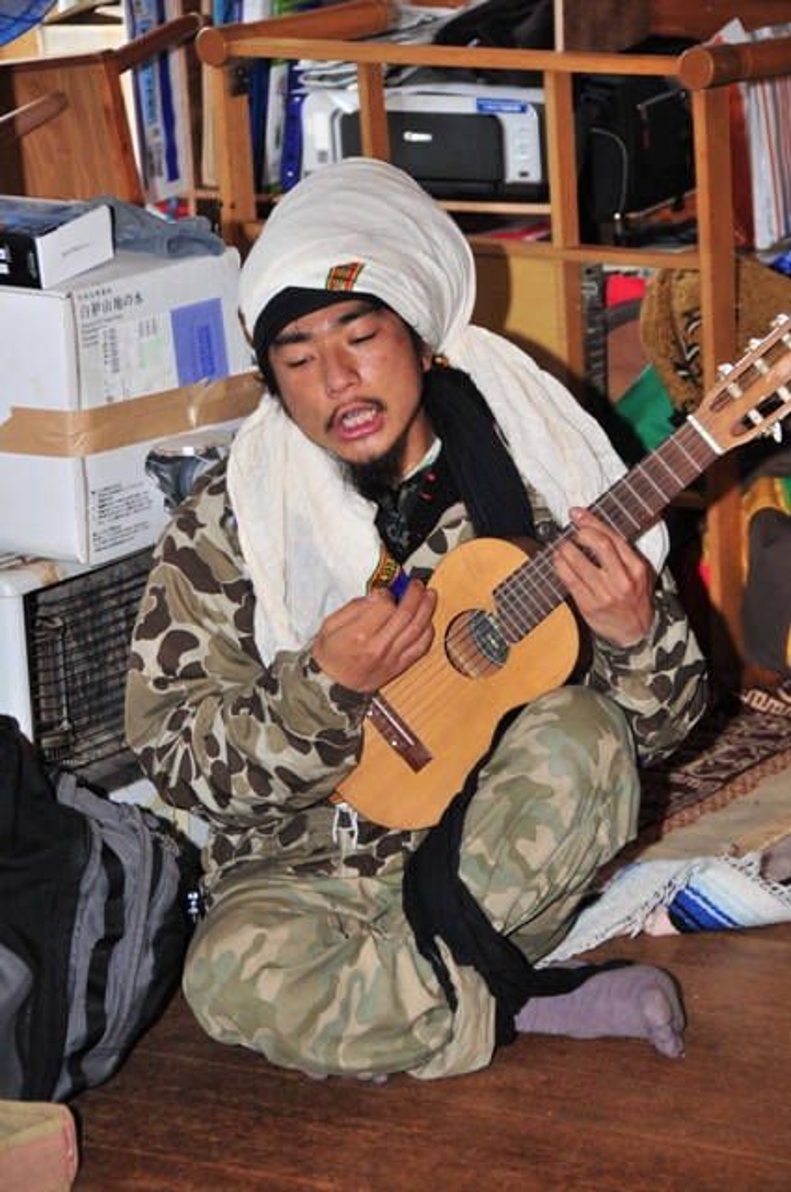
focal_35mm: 135
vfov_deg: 15.2
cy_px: 596
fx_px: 4461
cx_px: 396
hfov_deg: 10.1
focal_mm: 90
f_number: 5.3
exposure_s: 1/60
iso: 500
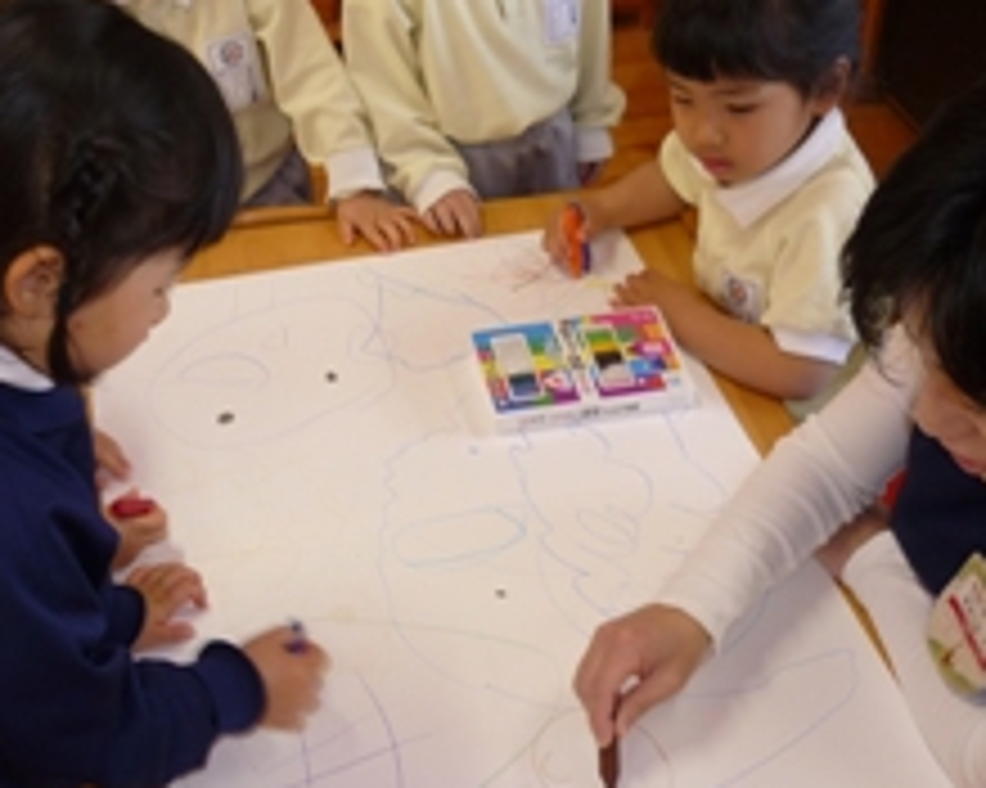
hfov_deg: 35.0
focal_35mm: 53
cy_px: 410
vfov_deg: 28.6
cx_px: 320
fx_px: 1546
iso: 100
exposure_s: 1/30
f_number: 2.8
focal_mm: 5.5
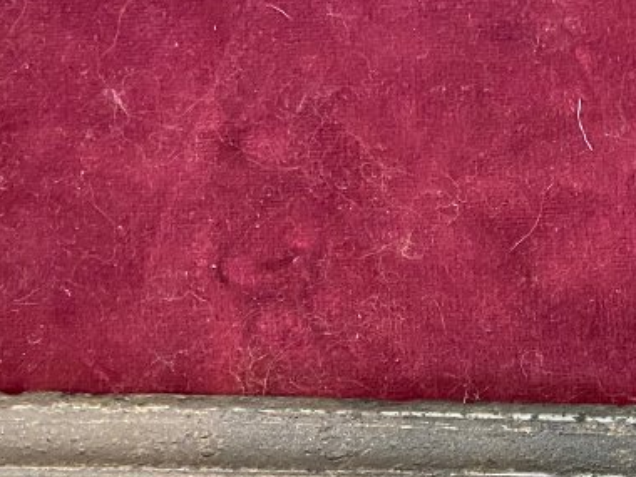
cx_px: 837
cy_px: 552
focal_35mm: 82
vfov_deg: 17.3
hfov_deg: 21.5
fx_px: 1507
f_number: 1.8
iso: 500
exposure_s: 1/33
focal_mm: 4.25
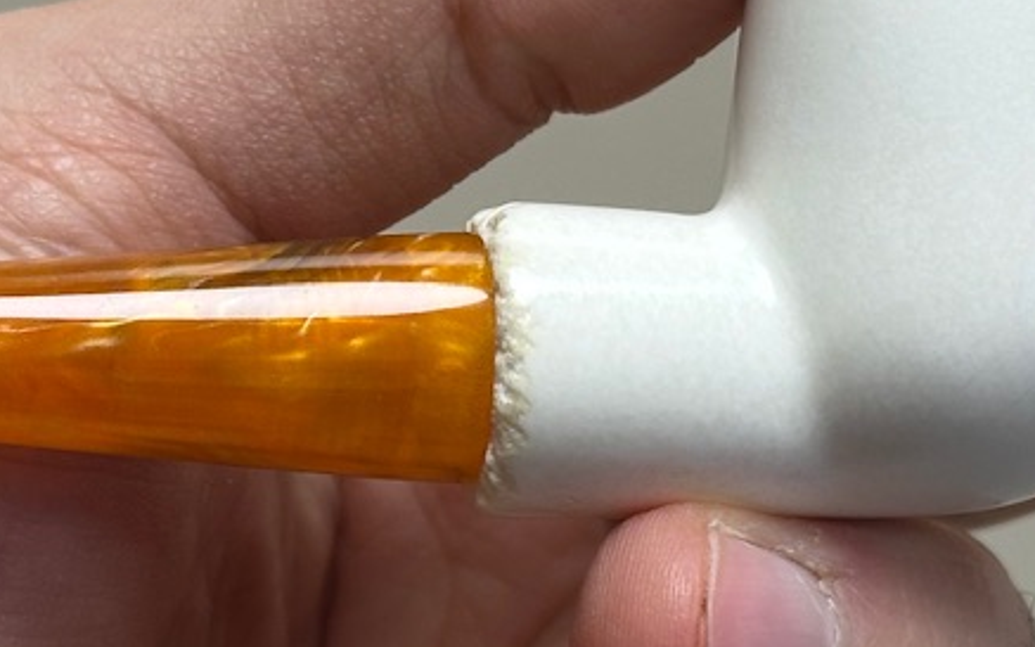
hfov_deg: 14.0
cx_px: 175
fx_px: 4202
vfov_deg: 8.8
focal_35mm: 149
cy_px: 275
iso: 64
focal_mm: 6.86
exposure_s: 1/100
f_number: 1.78
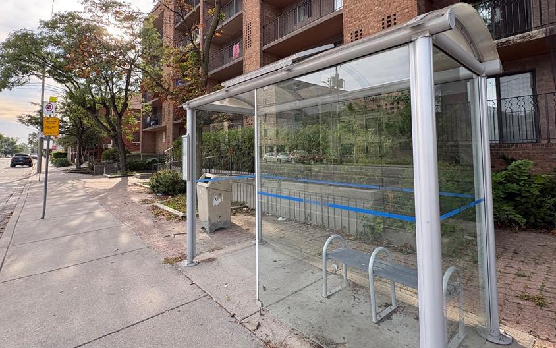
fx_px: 273
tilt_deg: +4.0
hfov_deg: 91.0
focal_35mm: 18
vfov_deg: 64.4
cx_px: 263
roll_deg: +1.2
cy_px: 138
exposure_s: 1/314
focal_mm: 2.22
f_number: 2.2
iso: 50
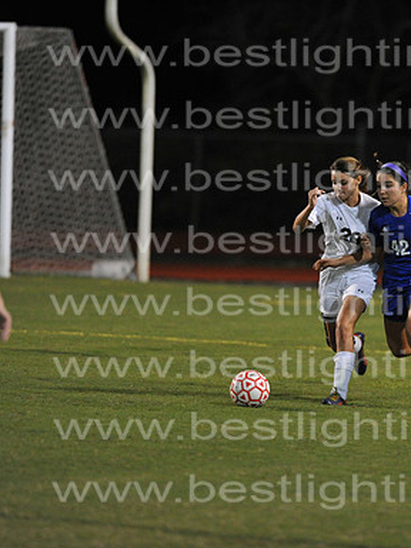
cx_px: 375
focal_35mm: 436
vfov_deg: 4.5
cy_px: 274
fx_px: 6902
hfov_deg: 3.4
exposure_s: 1/400
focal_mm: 300
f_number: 3.2
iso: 5000
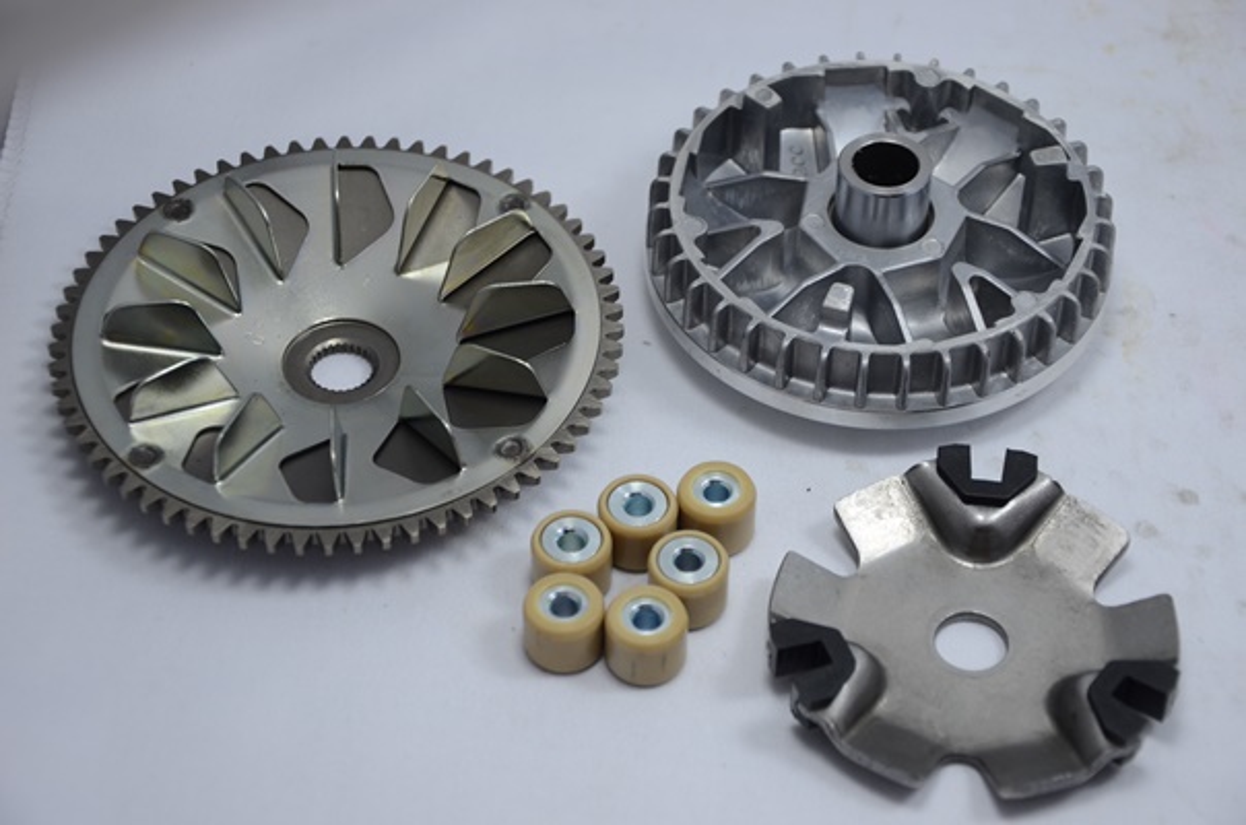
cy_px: 412
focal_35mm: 87
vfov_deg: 15.6
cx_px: 623
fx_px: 3005
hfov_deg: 23.4
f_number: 5.6
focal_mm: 58
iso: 100
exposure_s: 1/50
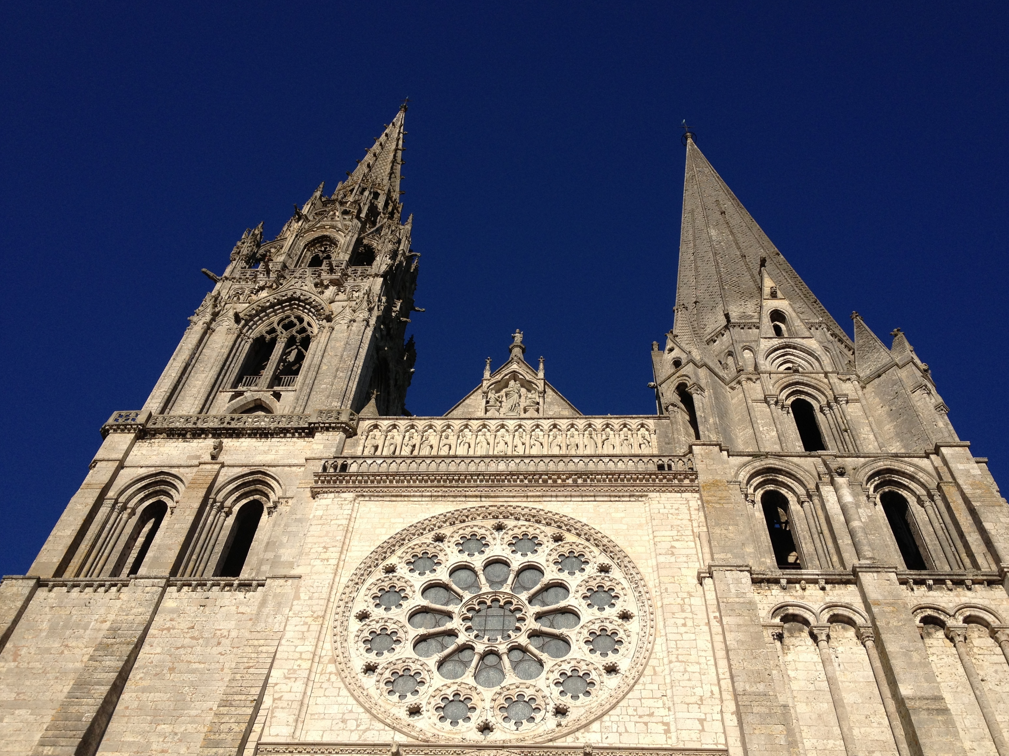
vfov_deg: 38.7
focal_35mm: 37
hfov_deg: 50.1
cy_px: 384
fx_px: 1078
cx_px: 528
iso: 50
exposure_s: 1/2632
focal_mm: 4.28
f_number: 2.4
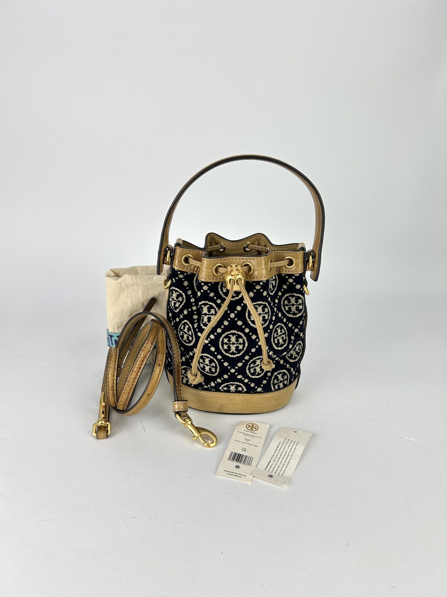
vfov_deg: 67.3
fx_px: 448
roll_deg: -2.0
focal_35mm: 26
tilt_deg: -19.8
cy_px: 298
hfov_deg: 53.1
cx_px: 224
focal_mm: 5.7
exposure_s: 1/183
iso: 40
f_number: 1.5
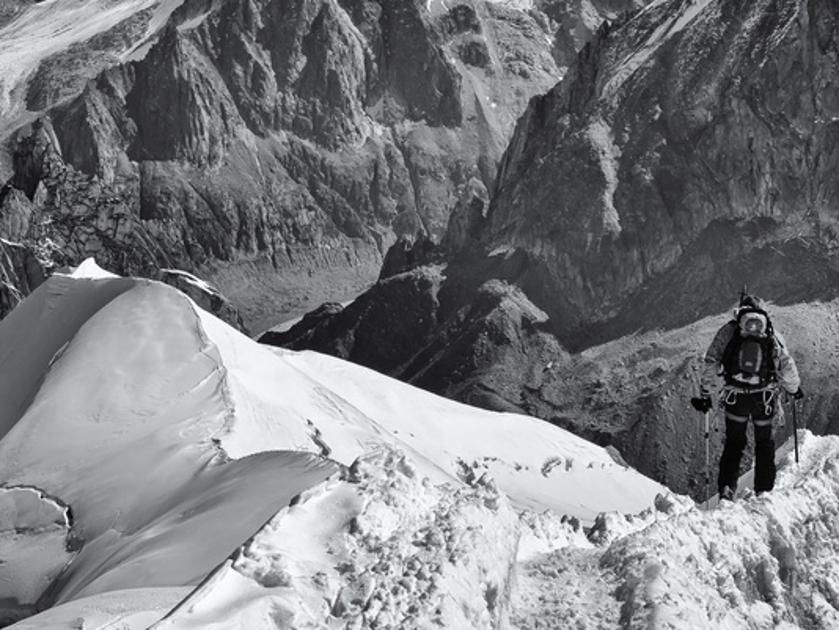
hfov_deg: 18.1
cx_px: 255
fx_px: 2619
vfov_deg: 13.7
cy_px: 164
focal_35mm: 108
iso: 200
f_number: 11
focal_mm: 60
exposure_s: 1/160
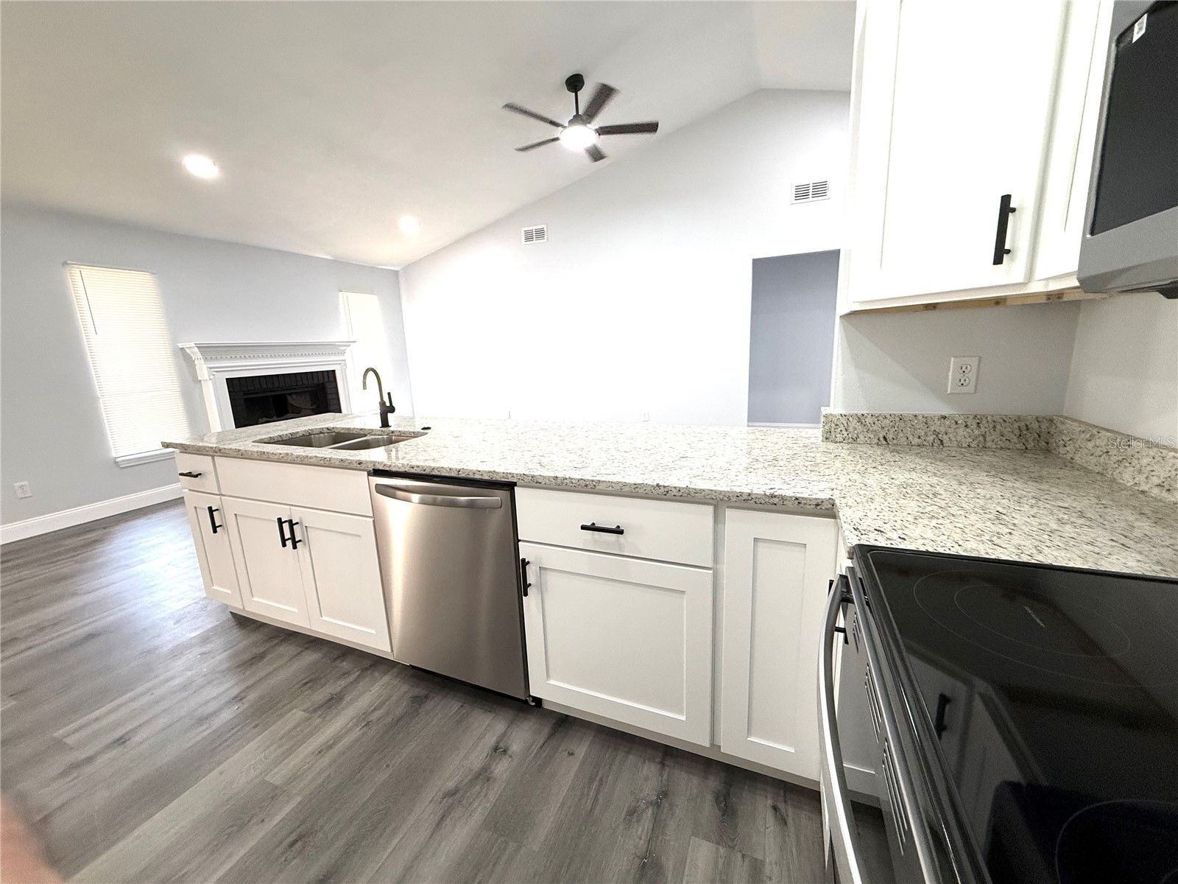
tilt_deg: -12.4
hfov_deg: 102.1
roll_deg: +2.2
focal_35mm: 14
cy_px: 442
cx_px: 589
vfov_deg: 85.7
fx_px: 476
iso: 250
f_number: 2.2
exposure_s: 1/120
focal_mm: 2.22
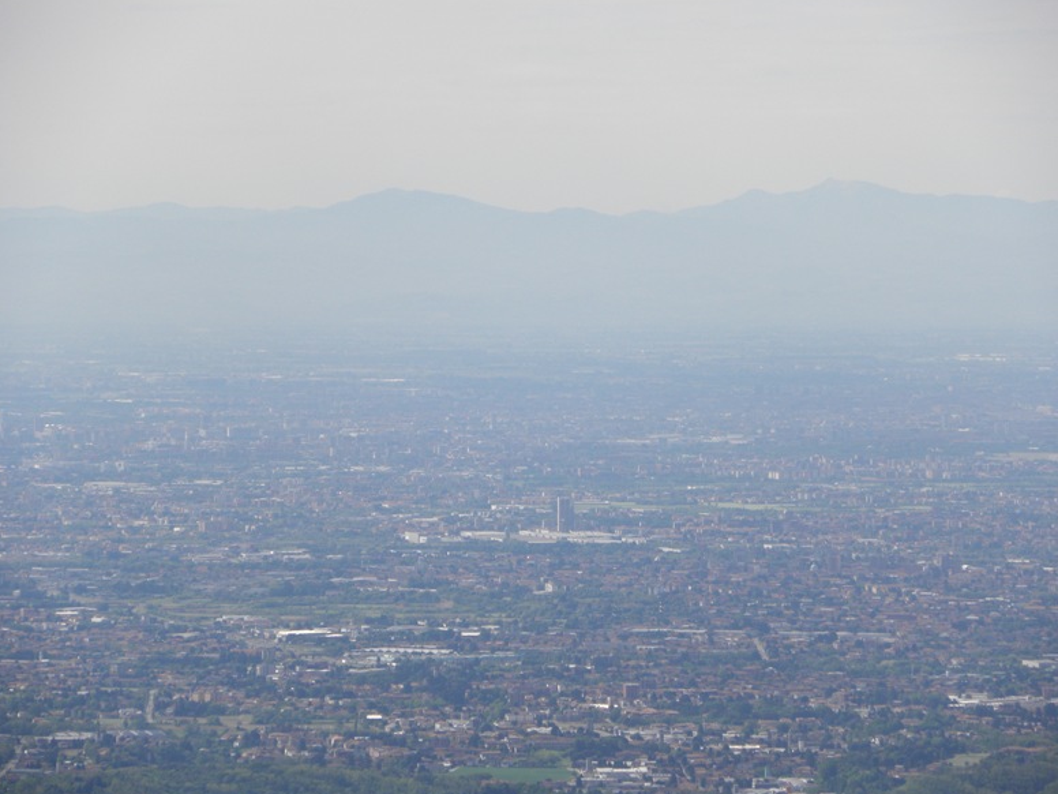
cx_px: 534
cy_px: 393
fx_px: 10208
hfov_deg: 5.9
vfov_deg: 4.5
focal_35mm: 334
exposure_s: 1/400
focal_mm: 57.71
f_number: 5
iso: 64
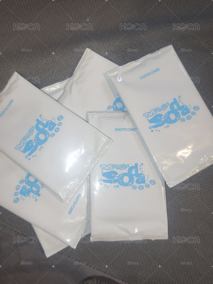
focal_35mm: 35
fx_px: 287
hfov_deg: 40.7
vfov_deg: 52.6
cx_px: 106
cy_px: 142
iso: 400
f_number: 1.6
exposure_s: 1/120
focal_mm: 6.57
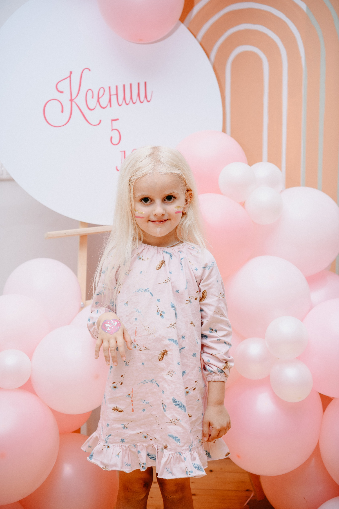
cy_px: 254
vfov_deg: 39.6
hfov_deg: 27.0
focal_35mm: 50
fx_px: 706
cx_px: 170
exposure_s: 1/160
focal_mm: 50
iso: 200
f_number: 3.5
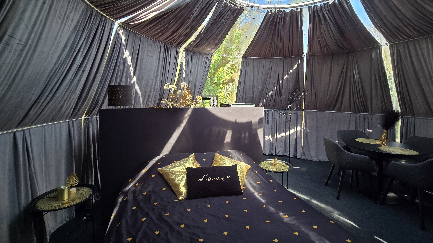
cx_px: 222
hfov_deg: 103.0
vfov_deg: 70.1
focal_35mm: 15
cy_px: 103
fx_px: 172
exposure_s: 1/179
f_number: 2.2
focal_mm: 2.2
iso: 50
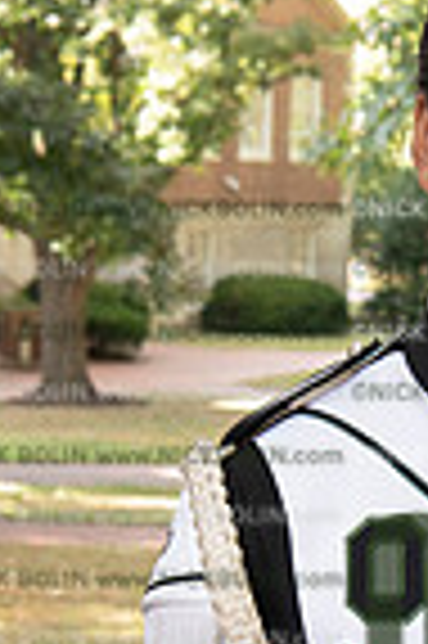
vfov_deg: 14.0
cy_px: 639
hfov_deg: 9.3
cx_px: 554
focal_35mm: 145
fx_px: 2592
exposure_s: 1/100
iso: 800
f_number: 8
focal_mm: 46
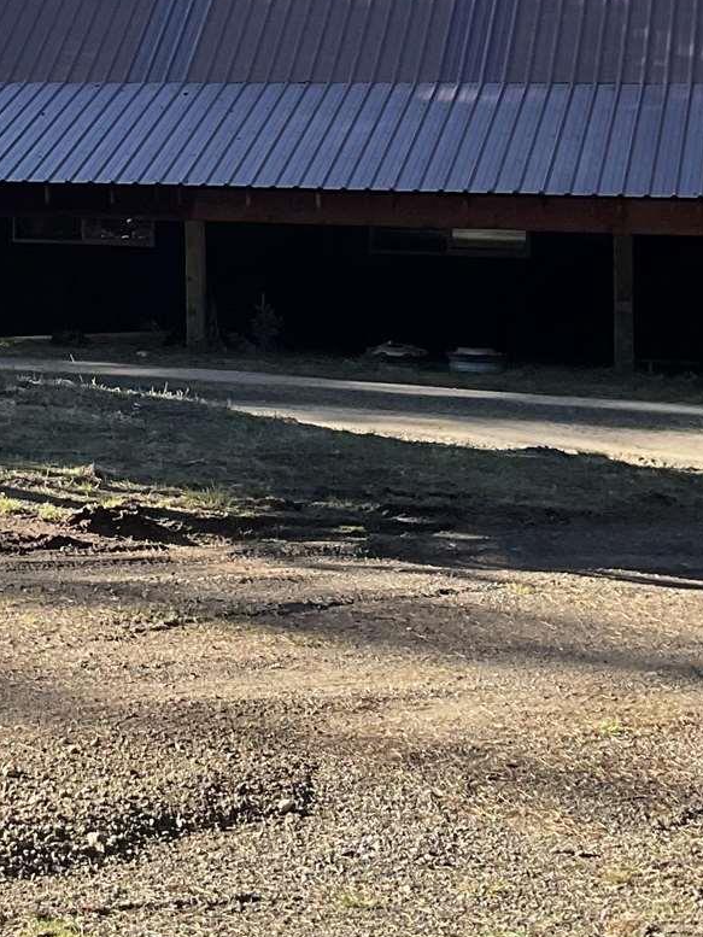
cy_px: 43
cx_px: 34
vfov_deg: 22.1
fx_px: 2328
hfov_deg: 16.9
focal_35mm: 86
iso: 16
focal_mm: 3
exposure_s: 1/599
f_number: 1.8
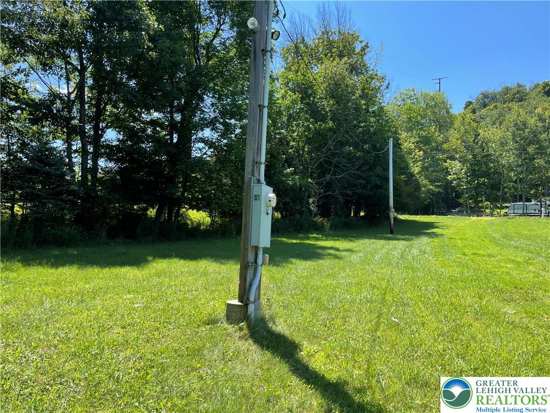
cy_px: 206
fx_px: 413
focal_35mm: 26
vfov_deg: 53.1
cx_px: 275
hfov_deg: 67.3
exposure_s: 1/1247
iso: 32
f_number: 1.6
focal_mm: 4.2
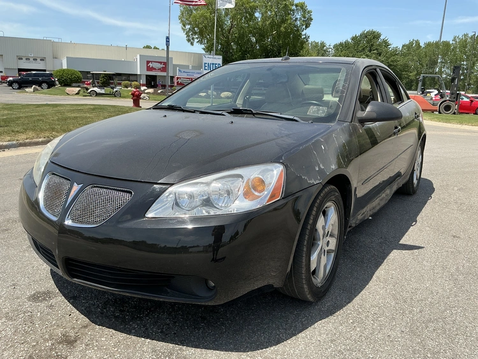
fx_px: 387
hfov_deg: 63.4
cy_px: 180
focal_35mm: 28
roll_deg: -2.4
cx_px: 239
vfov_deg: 49.8
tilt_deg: -11.7
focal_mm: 3
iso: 25
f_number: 1.8
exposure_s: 1/1279
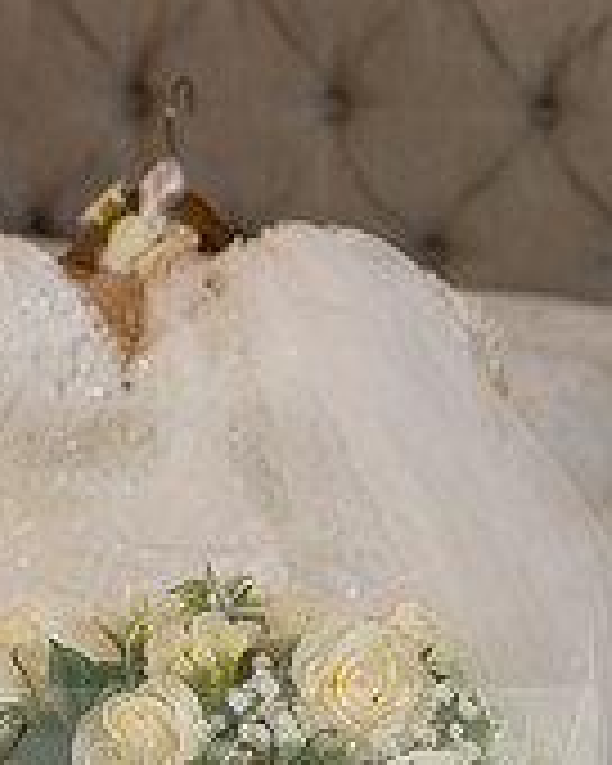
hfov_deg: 13.5
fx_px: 2581
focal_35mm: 114
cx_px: 216
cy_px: 792
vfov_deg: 16.5
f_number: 3.2
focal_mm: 46
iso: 800
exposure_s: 1/200
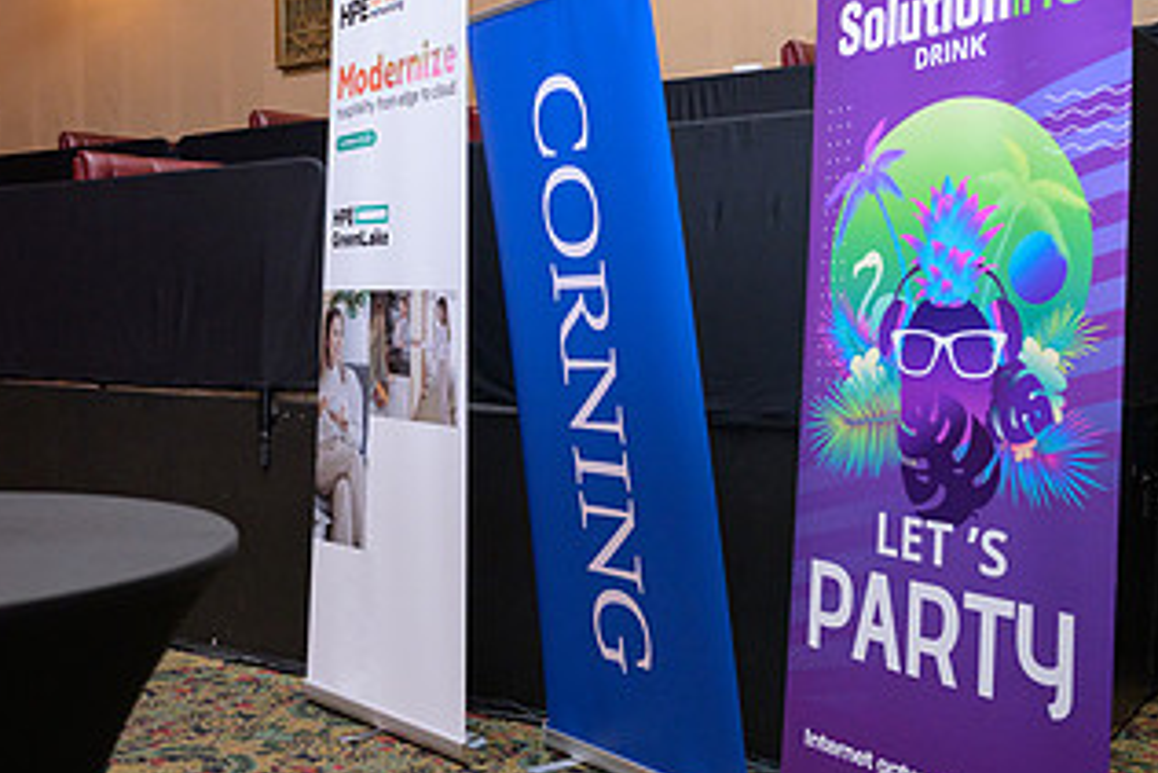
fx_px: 1416
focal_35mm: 44
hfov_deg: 44.4
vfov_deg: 30.5
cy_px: 354
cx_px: 506
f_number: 2.8
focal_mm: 24
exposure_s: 1/160
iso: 640
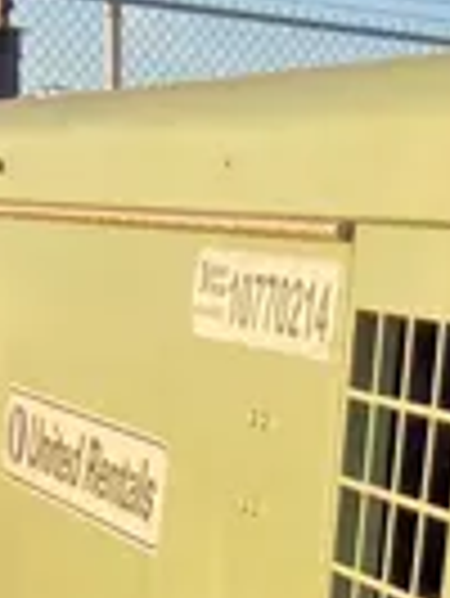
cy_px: 1162
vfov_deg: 12.3
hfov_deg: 10.1
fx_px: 2475
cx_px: 657
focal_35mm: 143
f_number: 1.8
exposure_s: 1/458
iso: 32
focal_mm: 4.25
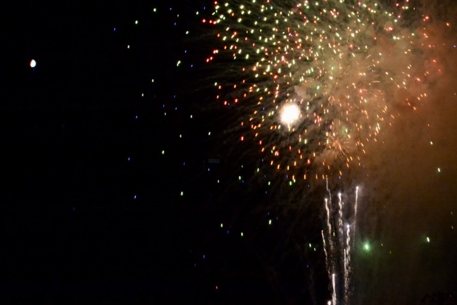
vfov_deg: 29.8
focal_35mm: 45
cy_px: 120
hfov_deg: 41.5
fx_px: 571
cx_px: 372
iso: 3200
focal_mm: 18
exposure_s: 1/60
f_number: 20
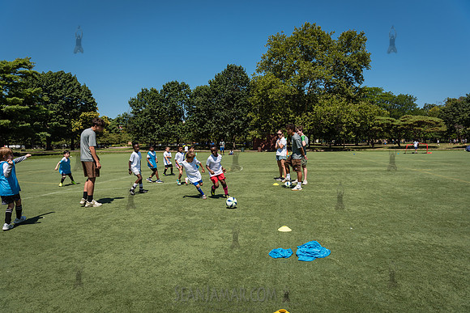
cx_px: 235
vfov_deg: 53.2
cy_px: 156
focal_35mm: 24
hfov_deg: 73.7
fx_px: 313
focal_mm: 24
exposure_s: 1/2000
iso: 200
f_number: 4
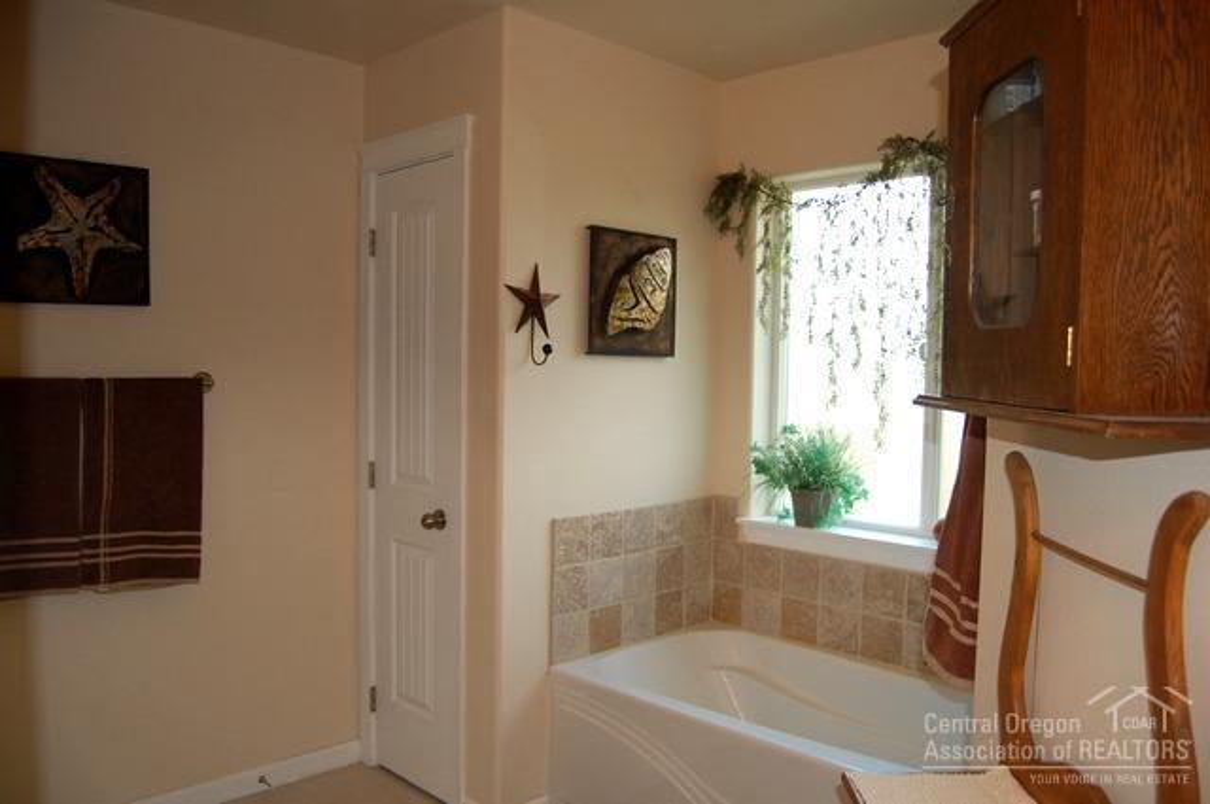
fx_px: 906
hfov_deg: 67.4
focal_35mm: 27
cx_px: 605
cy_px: 402
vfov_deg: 47.8
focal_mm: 18
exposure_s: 1/250
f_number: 3.5
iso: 400
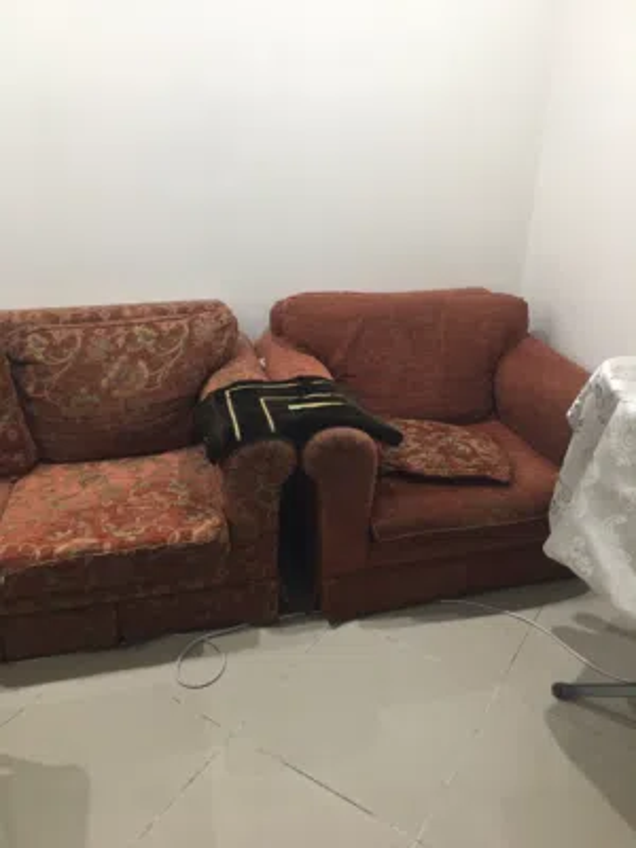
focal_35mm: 29
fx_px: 710
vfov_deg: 61.7
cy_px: 424
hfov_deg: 48.2
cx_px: 318
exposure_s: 1/17
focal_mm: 4.15
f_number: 2.2
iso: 80
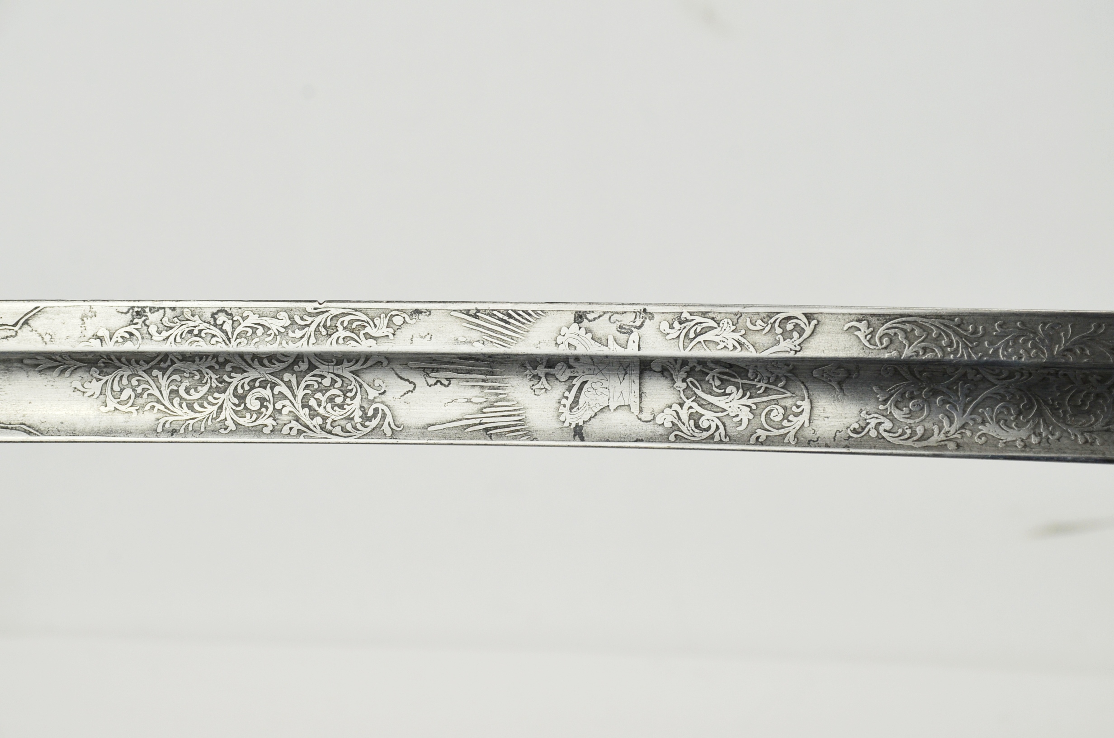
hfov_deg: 17.1
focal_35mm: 120
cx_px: 557
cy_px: 369
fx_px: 3706
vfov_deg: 11.4
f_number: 9
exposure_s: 1/160
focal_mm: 80
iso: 400
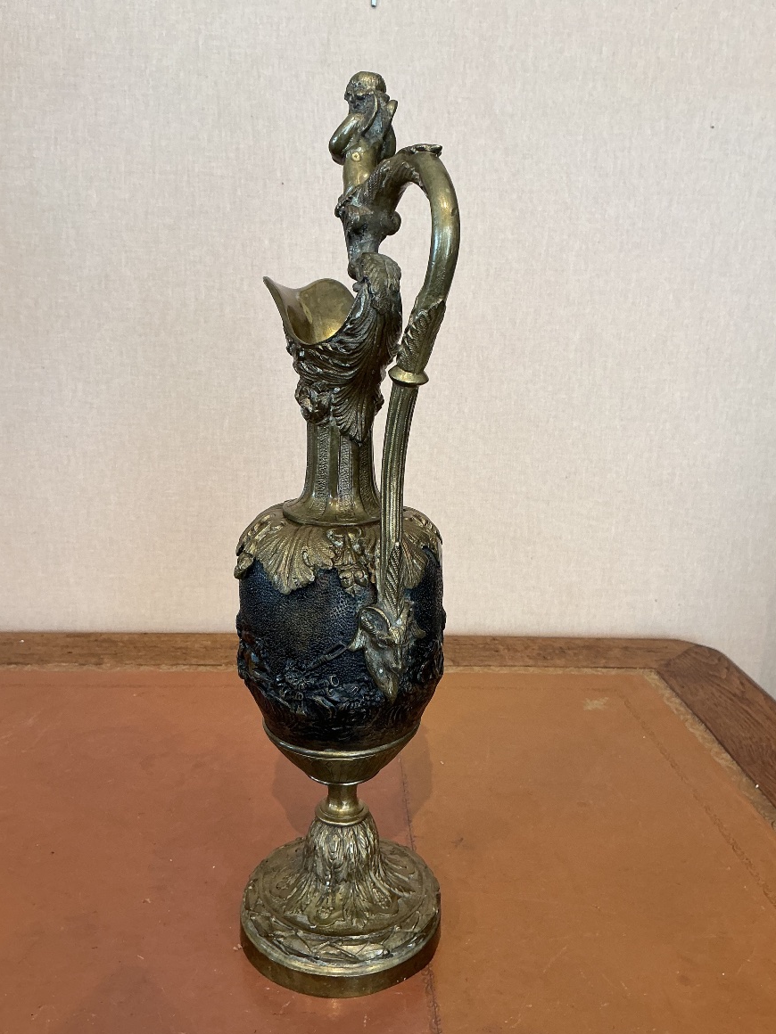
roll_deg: -1.6
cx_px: 385
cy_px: 533
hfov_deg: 46.8
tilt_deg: -14.8
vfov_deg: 60.0
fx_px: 897
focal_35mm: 30
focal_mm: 3
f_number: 1.8
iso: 64
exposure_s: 1/60
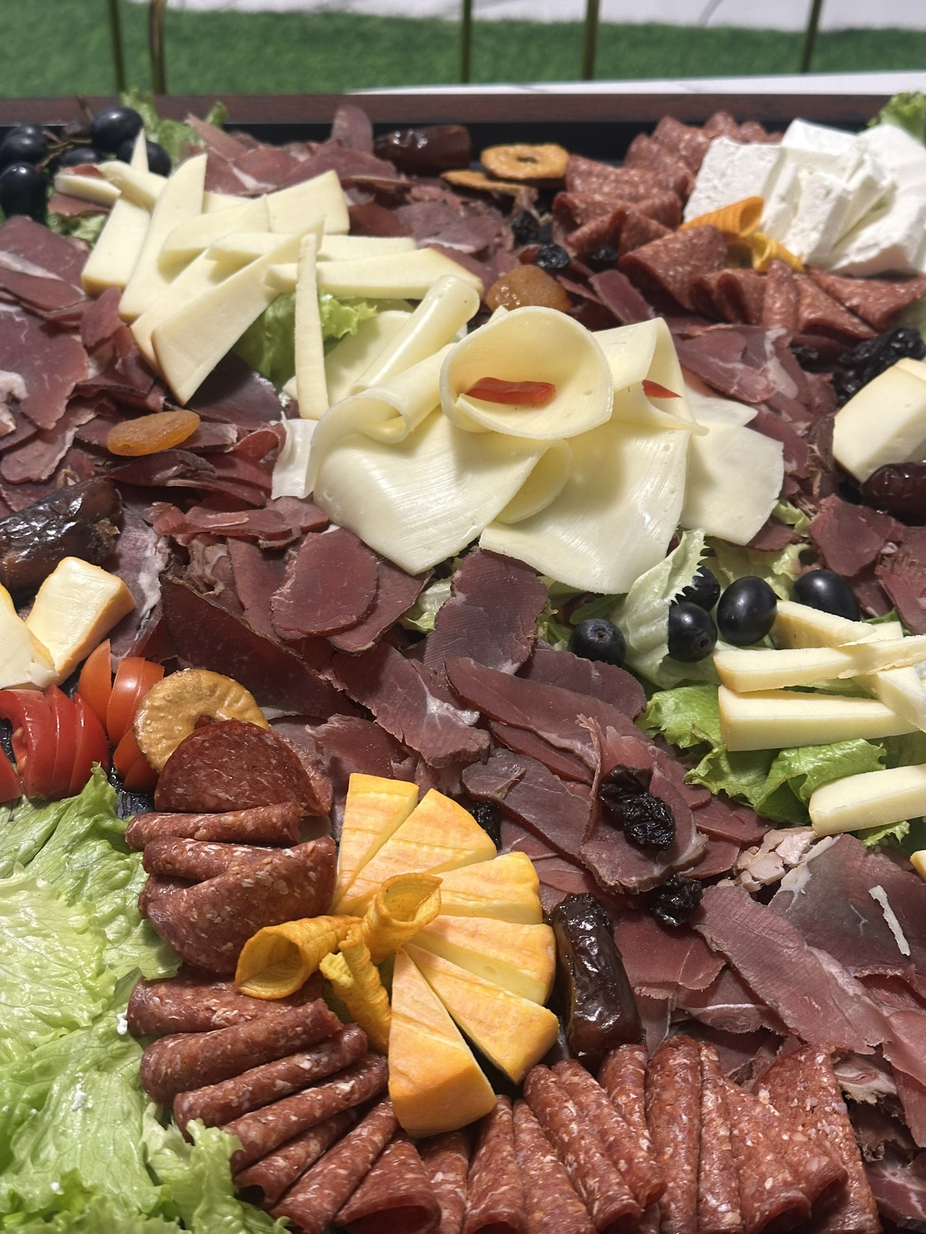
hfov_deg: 30.3
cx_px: 463
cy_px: 617
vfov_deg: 39.7
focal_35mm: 48
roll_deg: -4.2
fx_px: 1712
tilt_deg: -42.7
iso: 200
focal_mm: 6.86
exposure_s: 1/50
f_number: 1.78
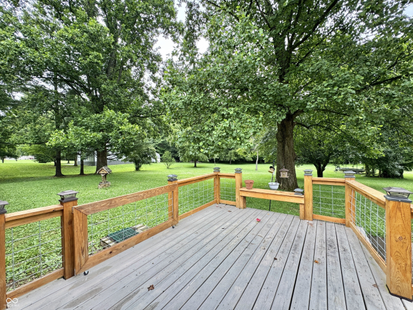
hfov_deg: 102.1
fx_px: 167
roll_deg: +1.2
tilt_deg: -0.7
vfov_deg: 85.7
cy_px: 155
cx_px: 206
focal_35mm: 14
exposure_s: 1/127
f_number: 2.2
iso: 40
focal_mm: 2.22
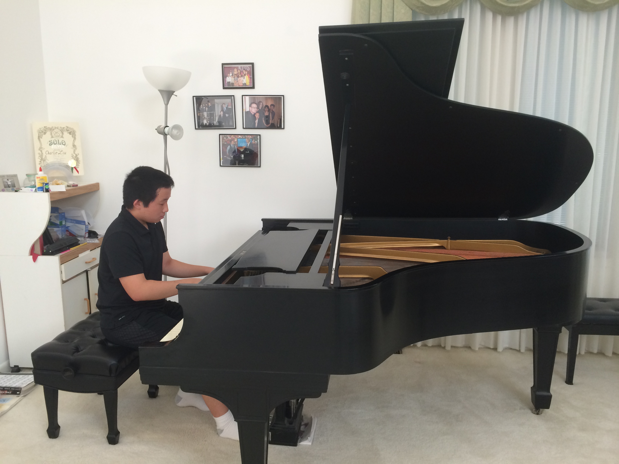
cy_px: 232
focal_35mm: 30
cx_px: 310
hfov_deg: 60.0
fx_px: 536
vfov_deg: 46.8
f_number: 2.2
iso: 40
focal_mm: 4.12
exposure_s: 1/30
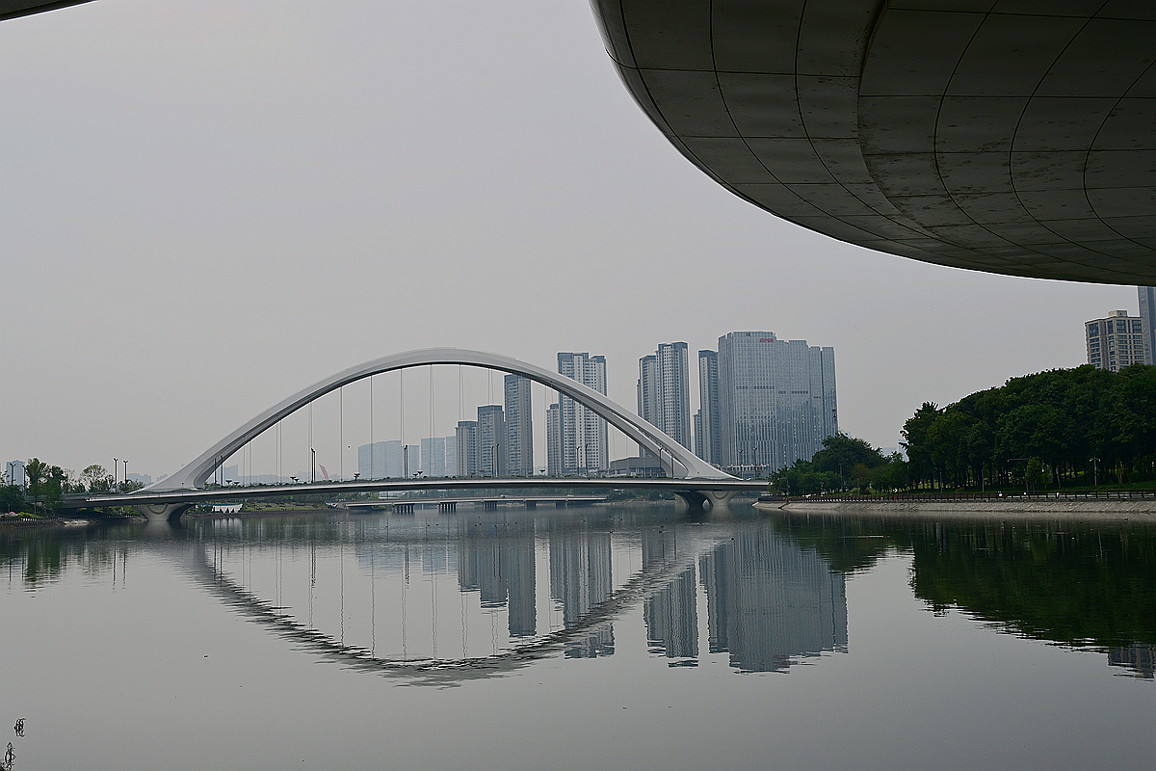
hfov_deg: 59.5
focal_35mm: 32
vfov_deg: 41.7
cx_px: 578
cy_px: 386
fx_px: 1011
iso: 100
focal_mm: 31.5
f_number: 8
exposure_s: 1/125
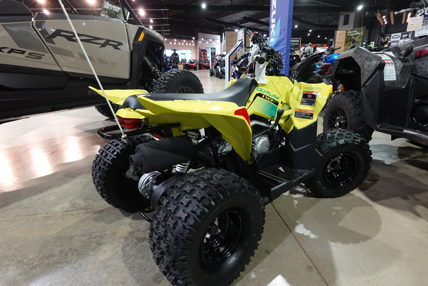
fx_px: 238
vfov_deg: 61.9
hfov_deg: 84.0
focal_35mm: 20
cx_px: 214
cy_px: 143
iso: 640
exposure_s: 1/80
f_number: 2
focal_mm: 7.6
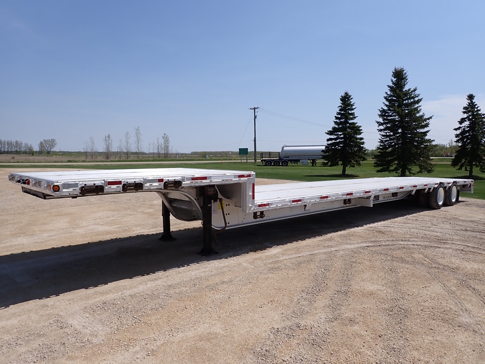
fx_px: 350
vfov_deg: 54.9
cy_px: 182
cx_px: 242
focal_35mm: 25
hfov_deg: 69.4
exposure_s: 1/320
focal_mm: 4.5
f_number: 8
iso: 100
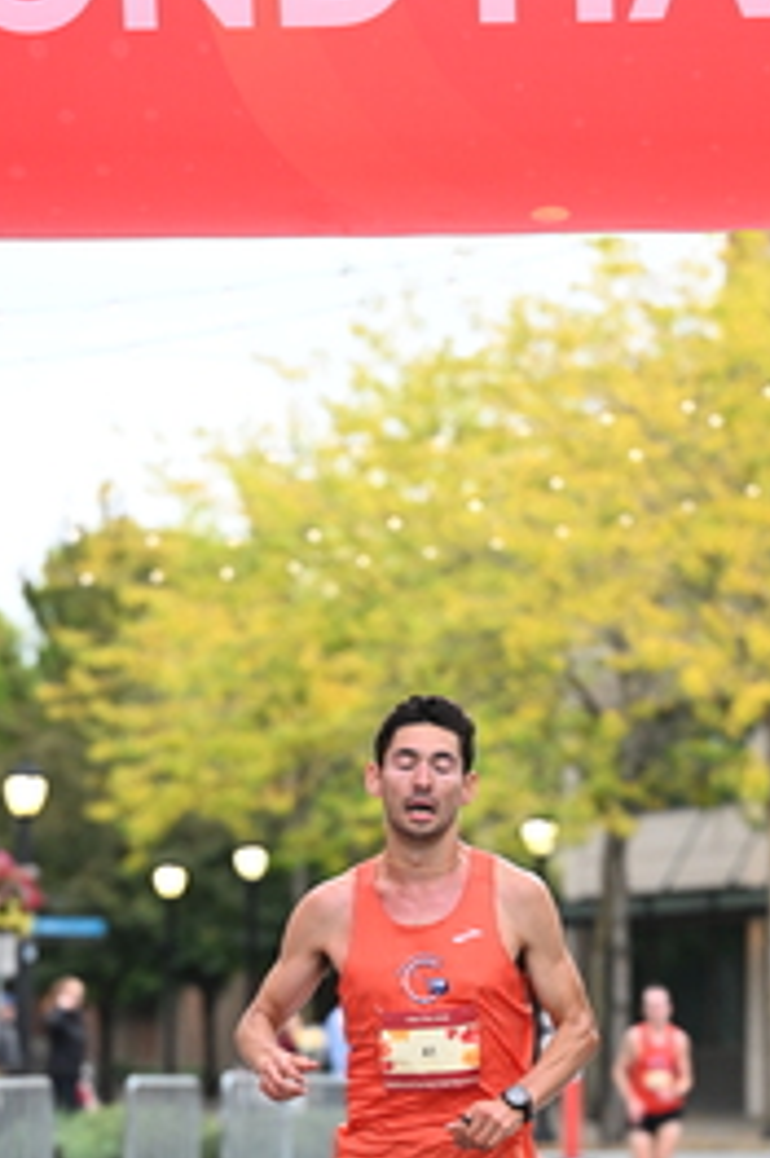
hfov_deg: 6.9
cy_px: 969
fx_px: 6393
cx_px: 433
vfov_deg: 10.3
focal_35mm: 199
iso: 1600
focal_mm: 95
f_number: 2.8
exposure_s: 1/800
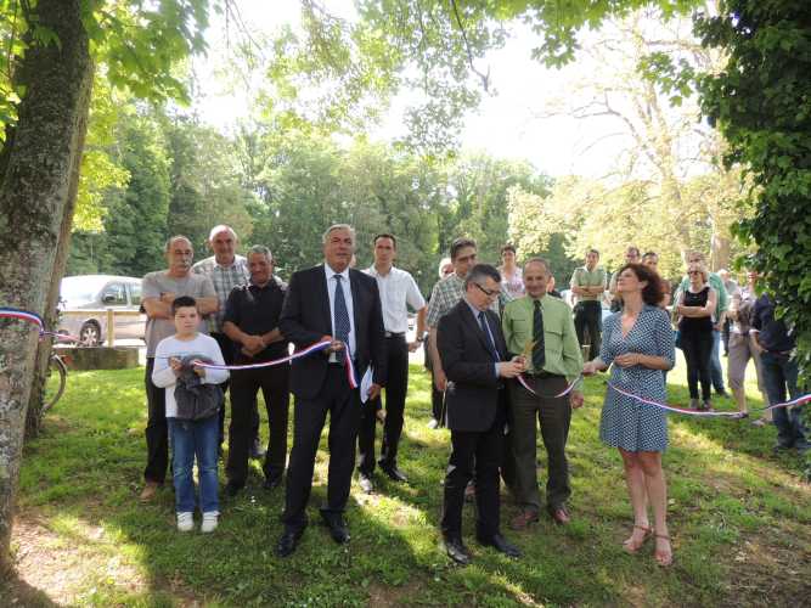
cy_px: 304
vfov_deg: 56.8
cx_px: 406
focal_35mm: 24
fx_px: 562
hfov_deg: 71.6
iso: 100
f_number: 3
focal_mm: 4.3
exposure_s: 1/125
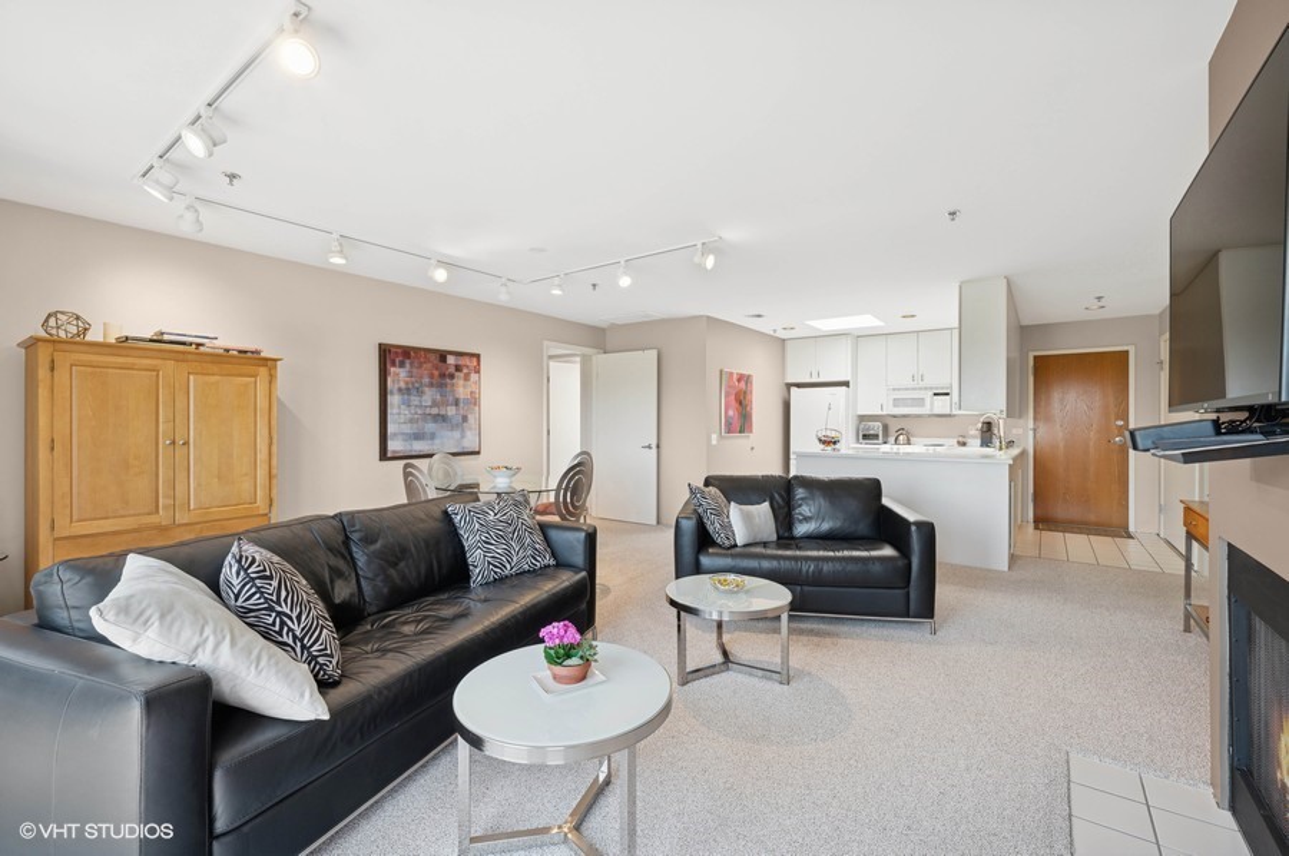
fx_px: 536
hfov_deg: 100.5
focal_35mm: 15
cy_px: 428
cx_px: 644
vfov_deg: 77.2
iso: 200
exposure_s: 1/6
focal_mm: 15
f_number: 9
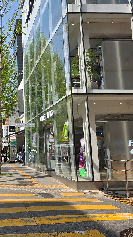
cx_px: -6
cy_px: 107
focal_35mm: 38
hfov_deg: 28.8
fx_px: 238
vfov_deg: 52.7
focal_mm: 5.4
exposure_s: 1/4663
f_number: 1.8
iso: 80
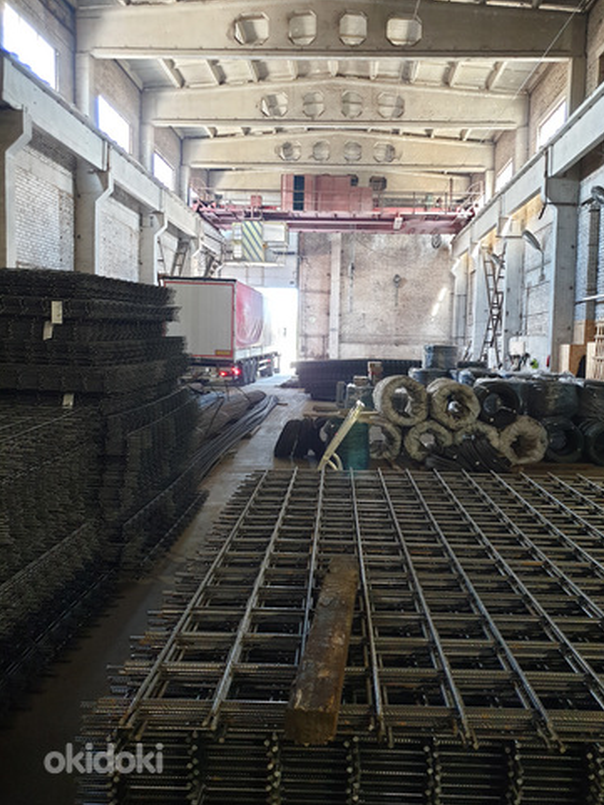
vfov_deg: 65.3
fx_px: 628
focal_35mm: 27
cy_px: 398
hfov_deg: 51.4
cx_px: 310
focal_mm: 4.3
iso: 250
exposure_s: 1/50
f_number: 1.5
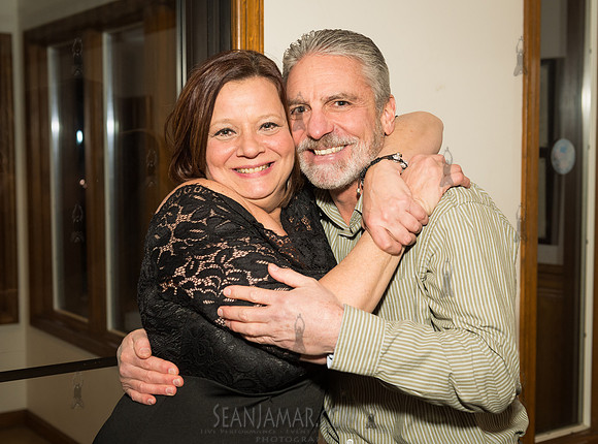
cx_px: 290
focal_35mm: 55
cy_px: 221
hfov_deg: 35.4
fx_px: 938
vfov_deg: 26.6
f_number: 4.5
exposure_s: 1/320
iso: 1600
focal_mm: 48
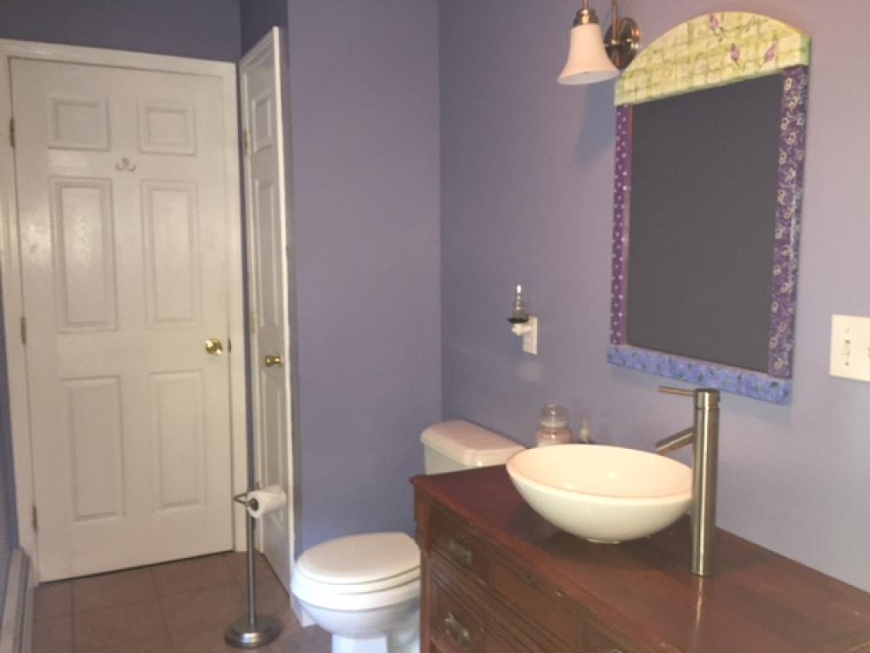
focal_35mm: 29
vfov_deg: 48.2
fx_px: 729
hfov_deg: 61.7
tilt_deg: -8.1
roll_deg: -1.3
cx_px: 435
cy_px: 326
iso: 200
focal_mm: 4.15
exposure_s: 1/16
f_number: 2.2
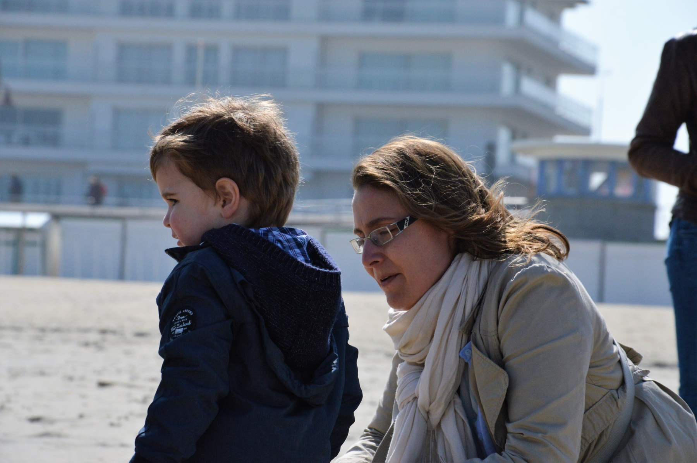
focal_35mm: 158
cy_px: 232
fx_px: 3047
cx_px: 348
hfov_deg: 13.1
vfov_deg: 8.7
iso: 800
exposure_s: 1/4000
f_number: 9
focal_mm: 105
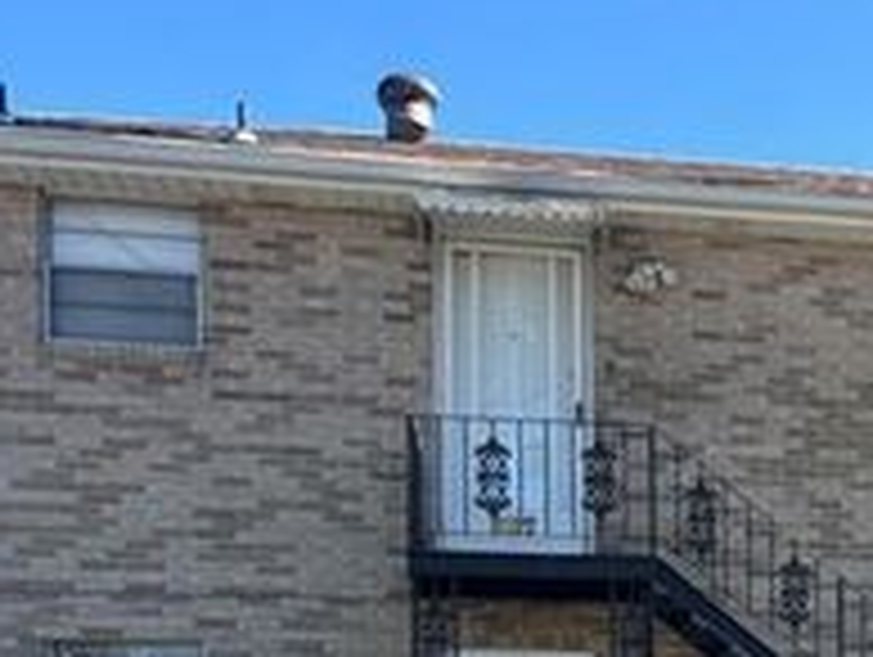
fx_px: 1692
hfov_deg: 27.4
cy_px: 790
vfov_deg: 20.5
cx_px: 855
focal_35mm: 67
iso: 50
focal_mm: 5.96
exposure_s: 1/1047
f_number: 1.6
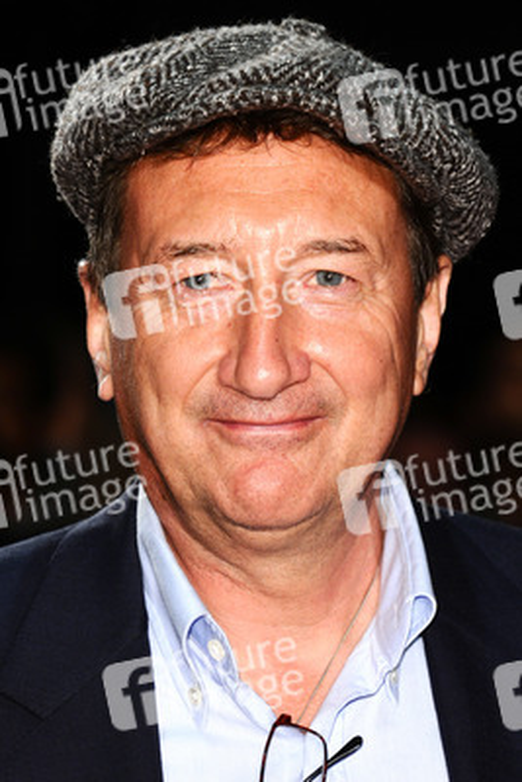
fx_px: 3651
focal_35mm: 168
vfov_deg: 12.2
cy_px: 391
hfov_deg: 8.2
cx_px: 261
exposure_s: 1/200
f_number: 4.5
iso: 320
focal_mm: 112
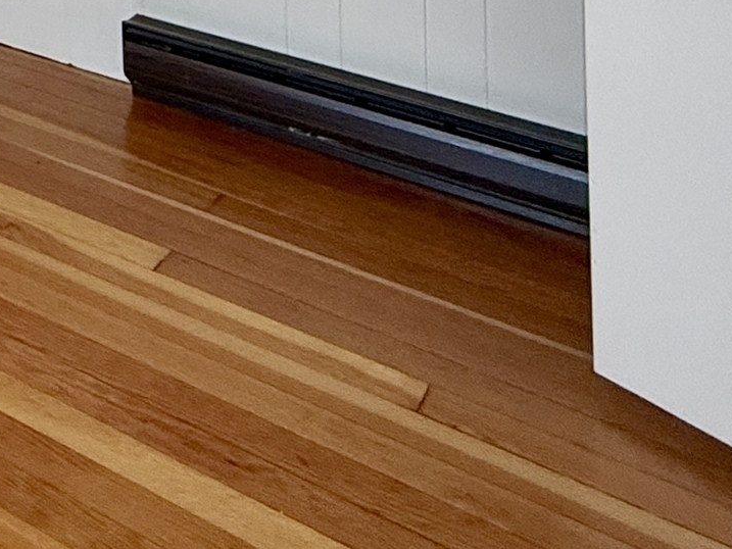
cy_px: -511
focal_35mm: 60
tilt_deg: -1.1
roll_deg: +0.4
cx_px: -374
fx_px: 1269
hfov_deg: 24.7
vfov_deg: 17.9
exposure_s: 1/99
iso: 125
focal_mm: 2.22
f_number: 2.2
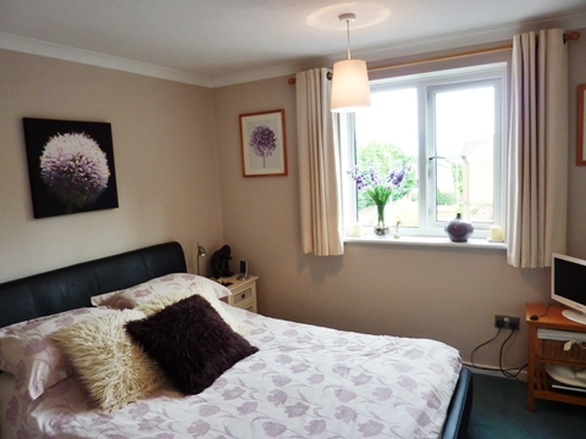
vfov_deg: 54.9
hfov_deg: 69.4
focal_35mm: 25
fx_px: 423
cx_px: 293
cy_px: 220
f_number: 3.3
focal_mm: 4.1
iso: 80
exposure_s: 1/50
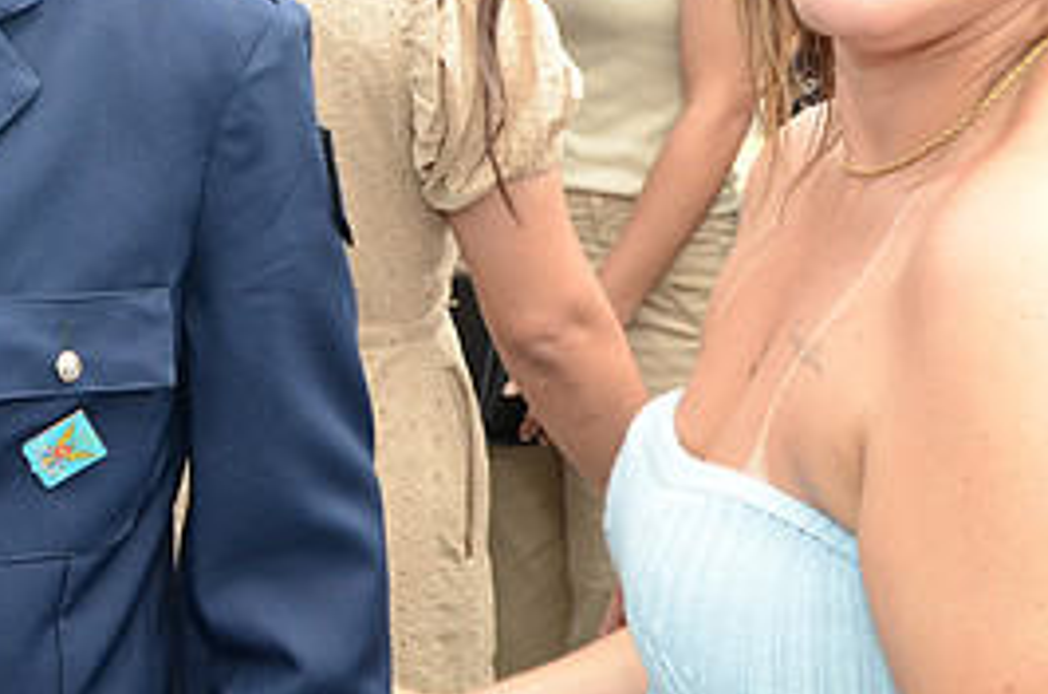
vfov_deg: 18.3
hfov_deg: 26.4
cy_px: -28
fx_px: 2091
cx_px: -43
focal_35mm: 72
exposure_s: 1/250
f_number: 6.3
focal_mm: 22
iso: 320
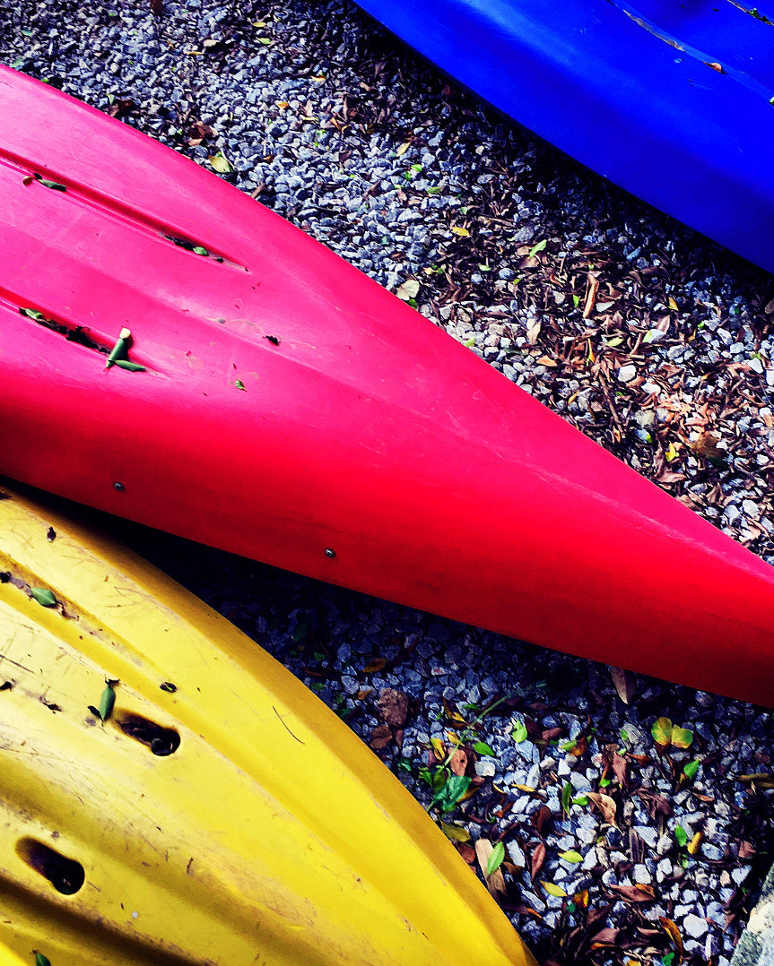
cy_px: 515
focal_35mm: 42
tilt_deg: -56.0
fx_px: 1202
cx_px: 450
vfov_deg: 43.8
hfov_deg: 35.6
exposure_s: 1/100
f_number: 2.2
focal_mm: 4.15
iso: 32
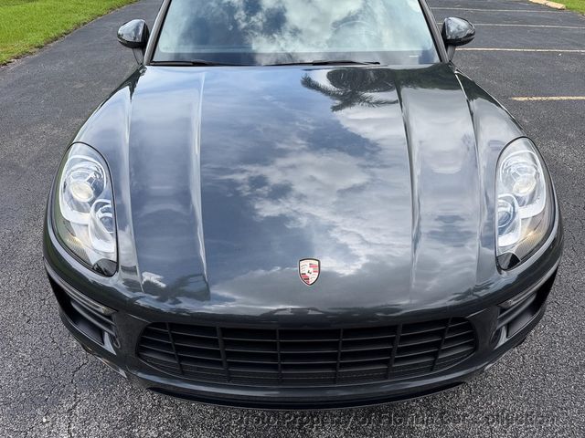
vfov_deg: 56.8
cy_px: 219
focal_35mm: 24
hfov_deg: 71.6
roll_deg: +0.2
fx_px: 406
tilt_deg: -32.9
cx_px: 292
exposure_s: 1/1493
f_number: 1.78
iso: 80
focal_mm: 6.76
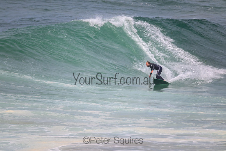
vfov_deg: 1.7
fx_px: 5023
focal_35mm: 800
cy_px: 76
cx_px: 113
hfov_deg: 2.6
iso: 720
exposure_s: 1/2000
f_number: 11
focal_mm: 800
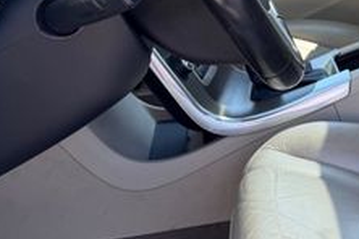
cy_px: -18
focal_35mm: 72
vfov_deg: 18.3
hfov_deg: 25.7
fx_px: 718
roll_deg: -0.4
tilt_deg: -13.1
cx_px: 408
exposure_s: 1/622
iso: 100
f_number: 1.78
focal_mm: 6.76
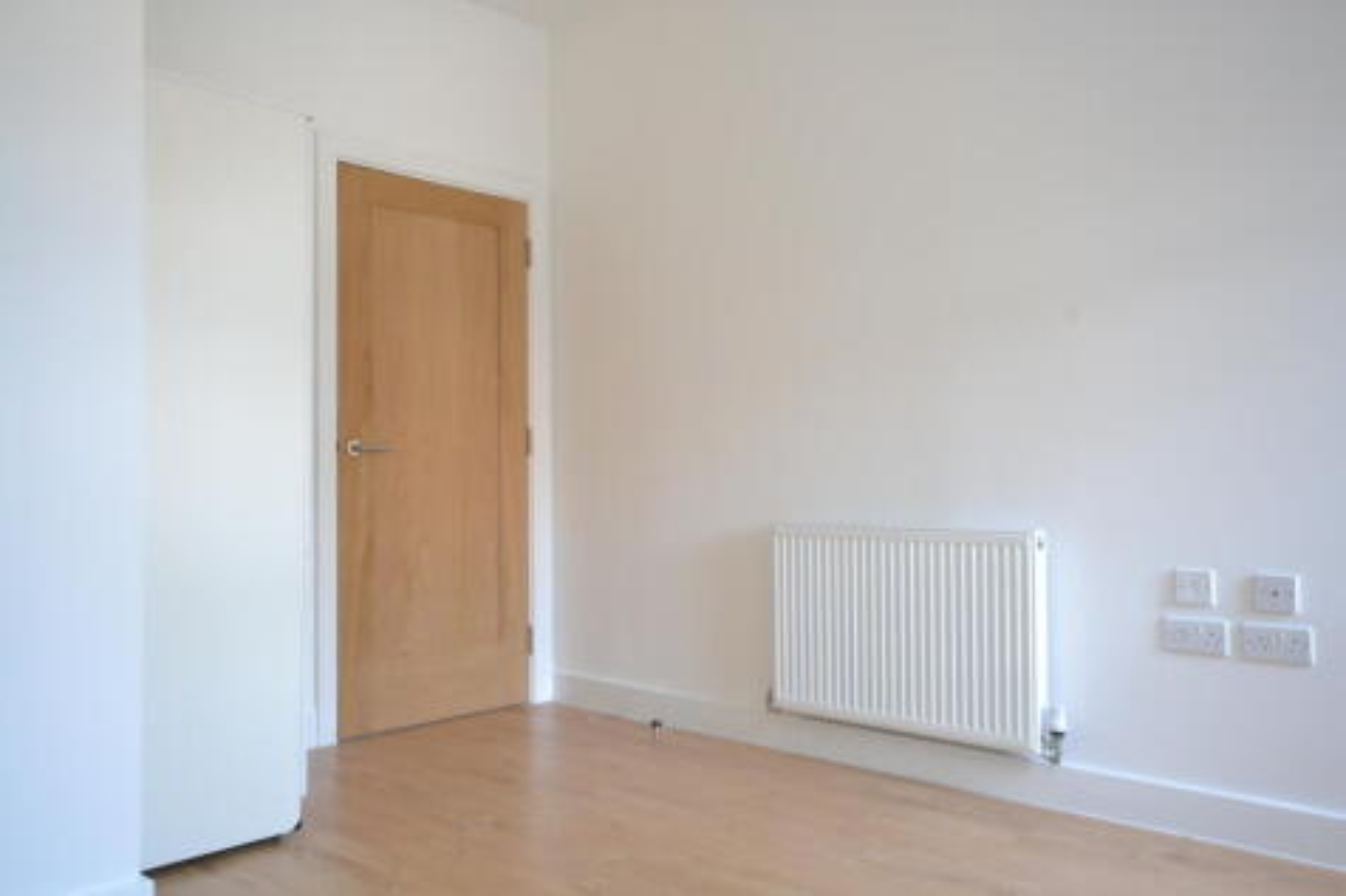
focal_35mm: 30
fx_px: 1121
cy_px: 448
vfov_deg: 43.6
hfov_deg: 61.9
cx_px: 673
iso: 1600
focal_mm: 20
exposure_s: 1/15
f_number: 10
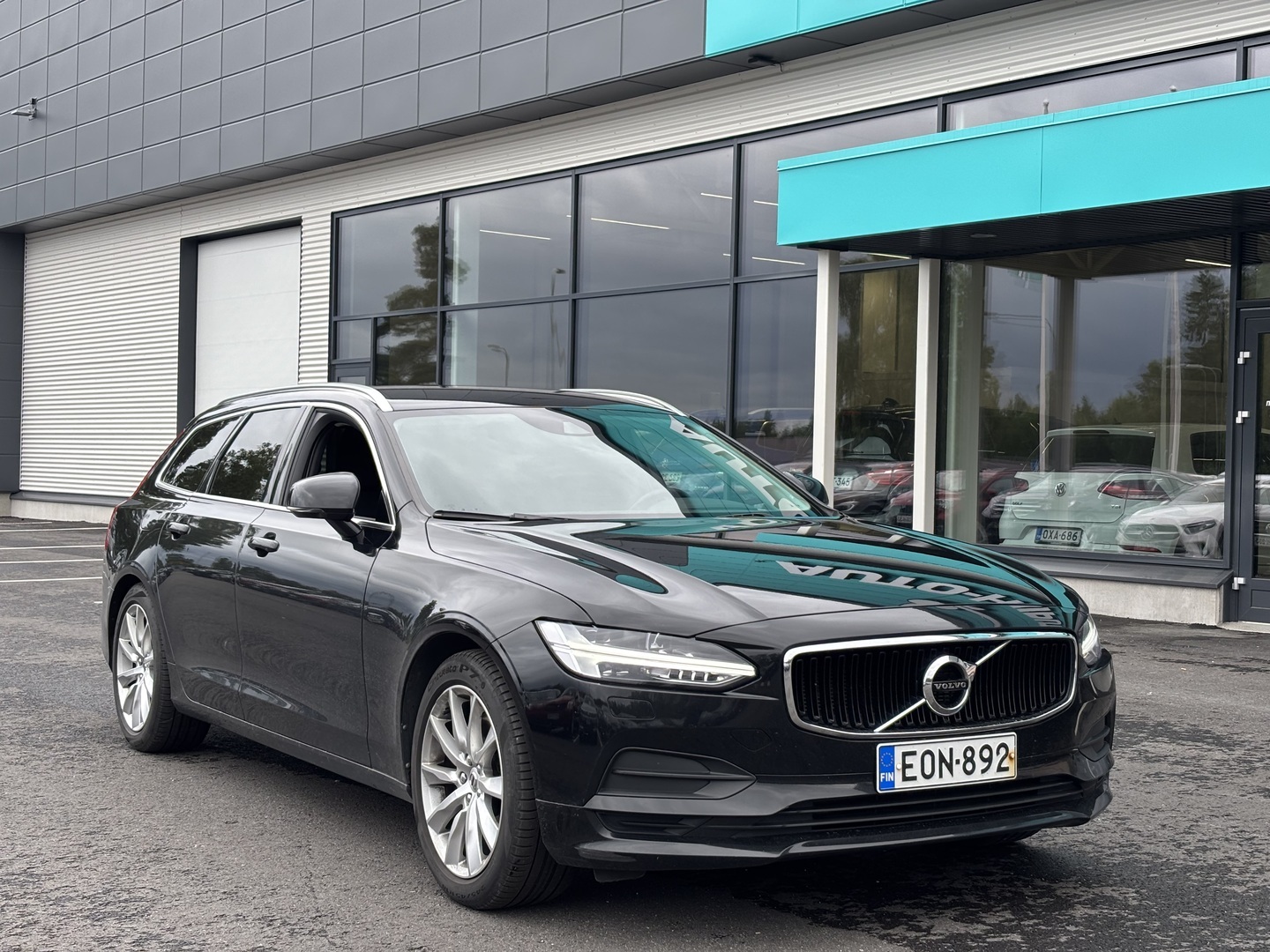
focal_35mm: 52
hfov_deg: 36.8
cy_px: 476
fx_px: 1908
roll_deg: -0.9
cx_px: 635
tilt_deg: -0.1
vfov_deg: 28.0
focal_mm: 5.96
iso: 32
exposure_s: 1/591
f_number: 1.6
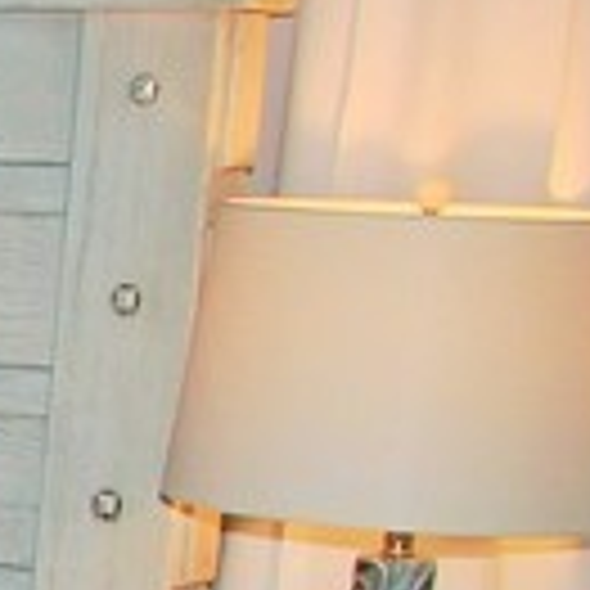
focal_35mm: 169
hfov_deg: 7.6
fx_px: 3259
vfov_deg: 10.1
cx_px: -1664
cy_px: 788
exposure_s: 1/60
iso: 200
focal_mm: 16
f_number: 4
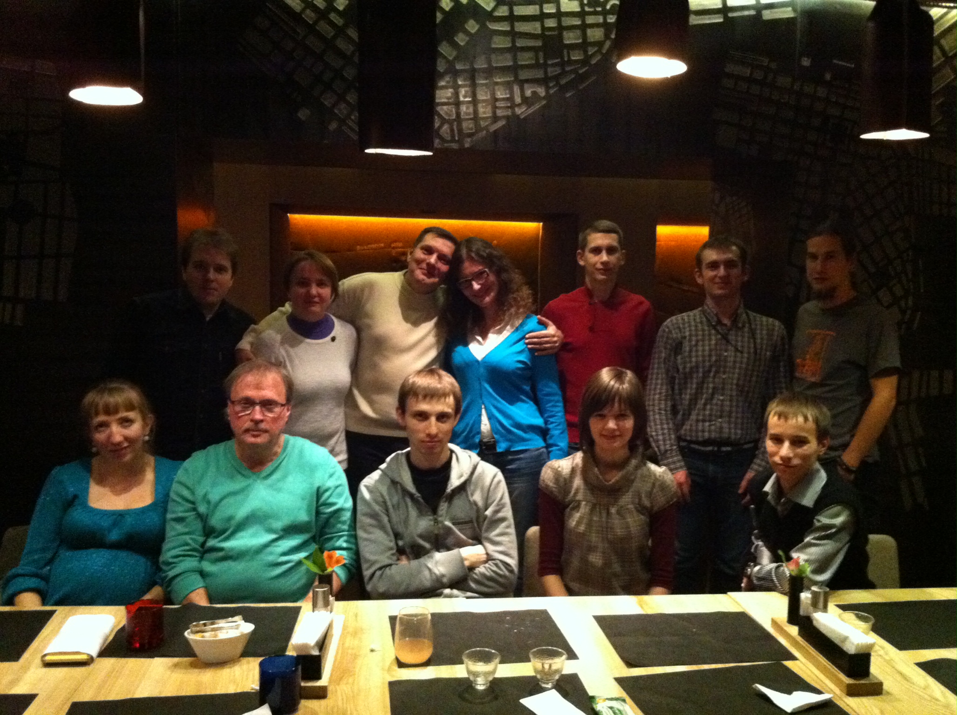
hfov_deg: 52.7
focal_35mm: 35
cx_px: 478
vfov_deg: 40.6
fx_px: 966
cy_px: 358
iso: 1000
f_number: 2.8
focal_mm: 3.85
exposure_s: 1/15
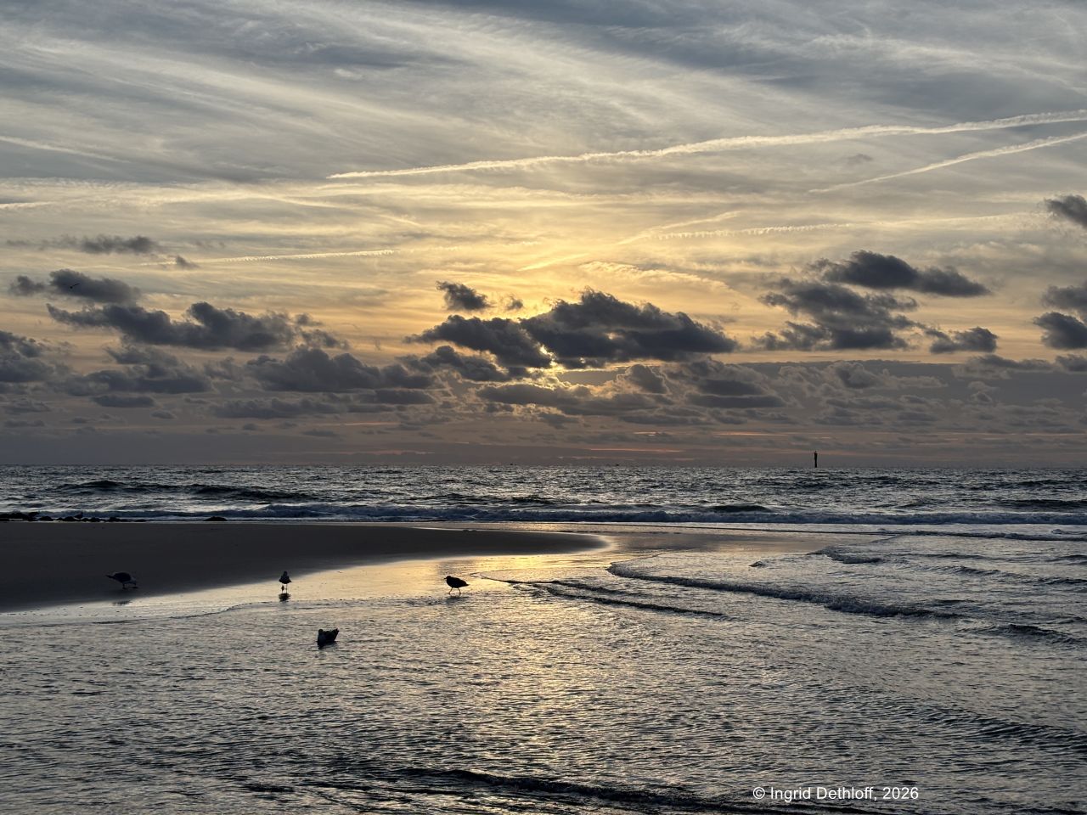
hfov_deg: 36.8
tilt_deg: +1.1
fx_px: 1633
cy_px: 408
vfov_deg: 28.0
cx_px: 544
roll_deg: +0.0
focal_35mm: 52
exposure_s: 1/4425
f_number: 1.6
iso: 32
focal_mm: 5.96
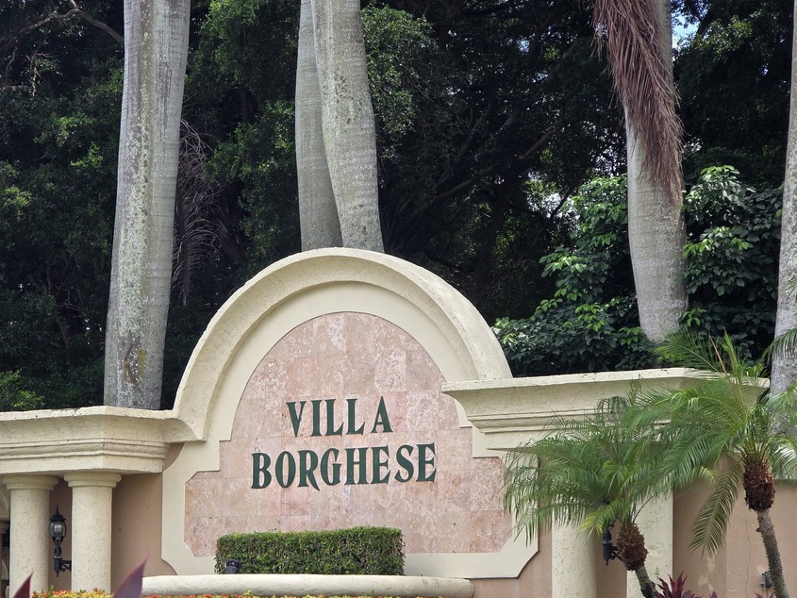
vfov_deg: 10.1
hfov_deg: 13.4
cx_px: 302
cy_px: 359
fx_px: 3385
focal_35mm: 147
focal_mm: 18.6
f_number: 3.4
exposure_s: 1/476
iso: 64
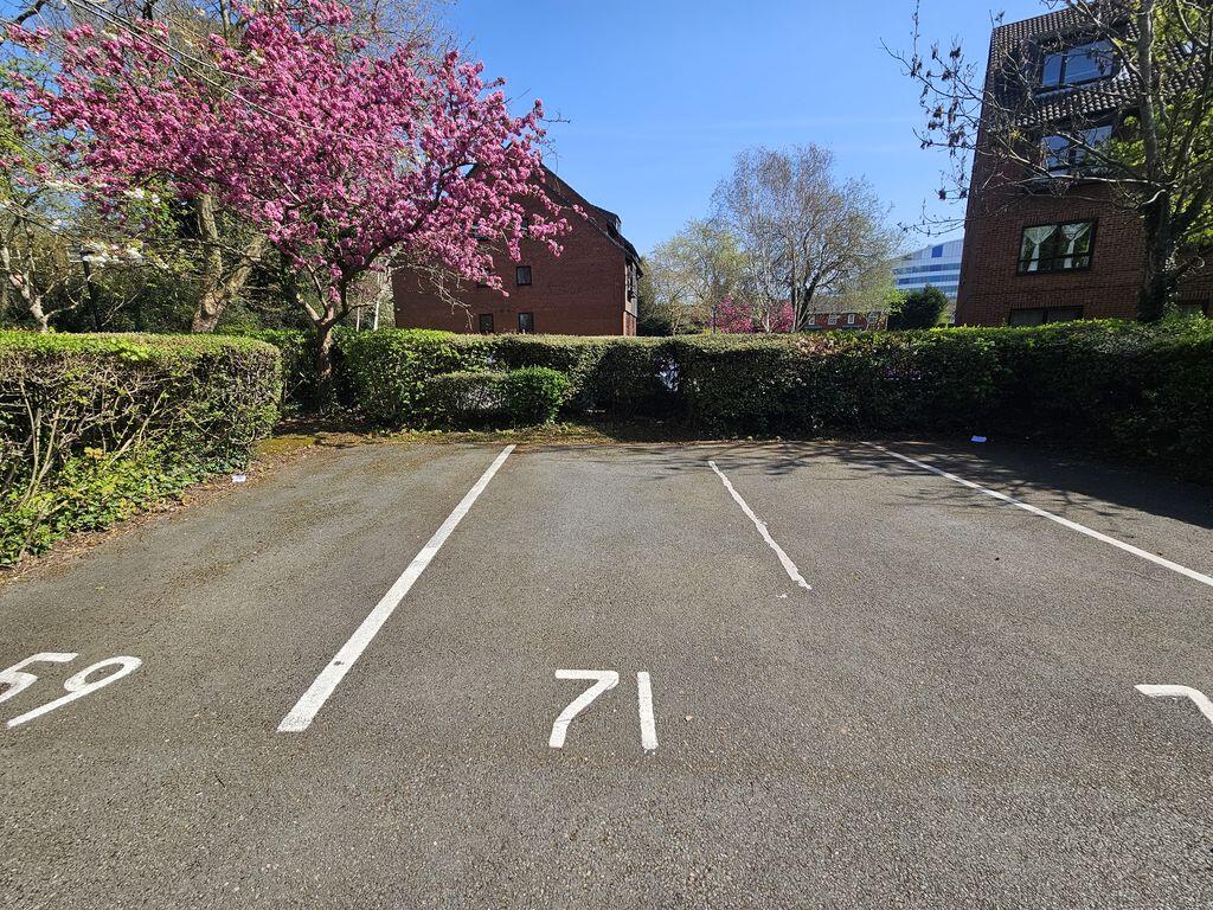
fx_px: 456
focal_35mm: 13
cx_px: 606
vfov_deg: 89.9
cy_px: 455
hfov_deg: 106.2
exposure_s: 1/1258
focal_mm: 2.2
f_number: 2.2
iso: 50
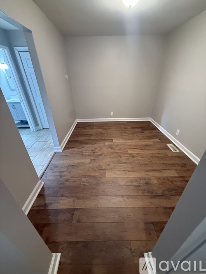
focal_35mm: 14
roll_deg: +0.5
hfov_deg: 85.7
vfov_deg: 102.1
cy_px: 137
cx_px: 103
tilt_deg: -26.3
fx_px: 111
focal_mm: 2.22
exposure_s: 1/60
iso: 640
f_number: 2.2
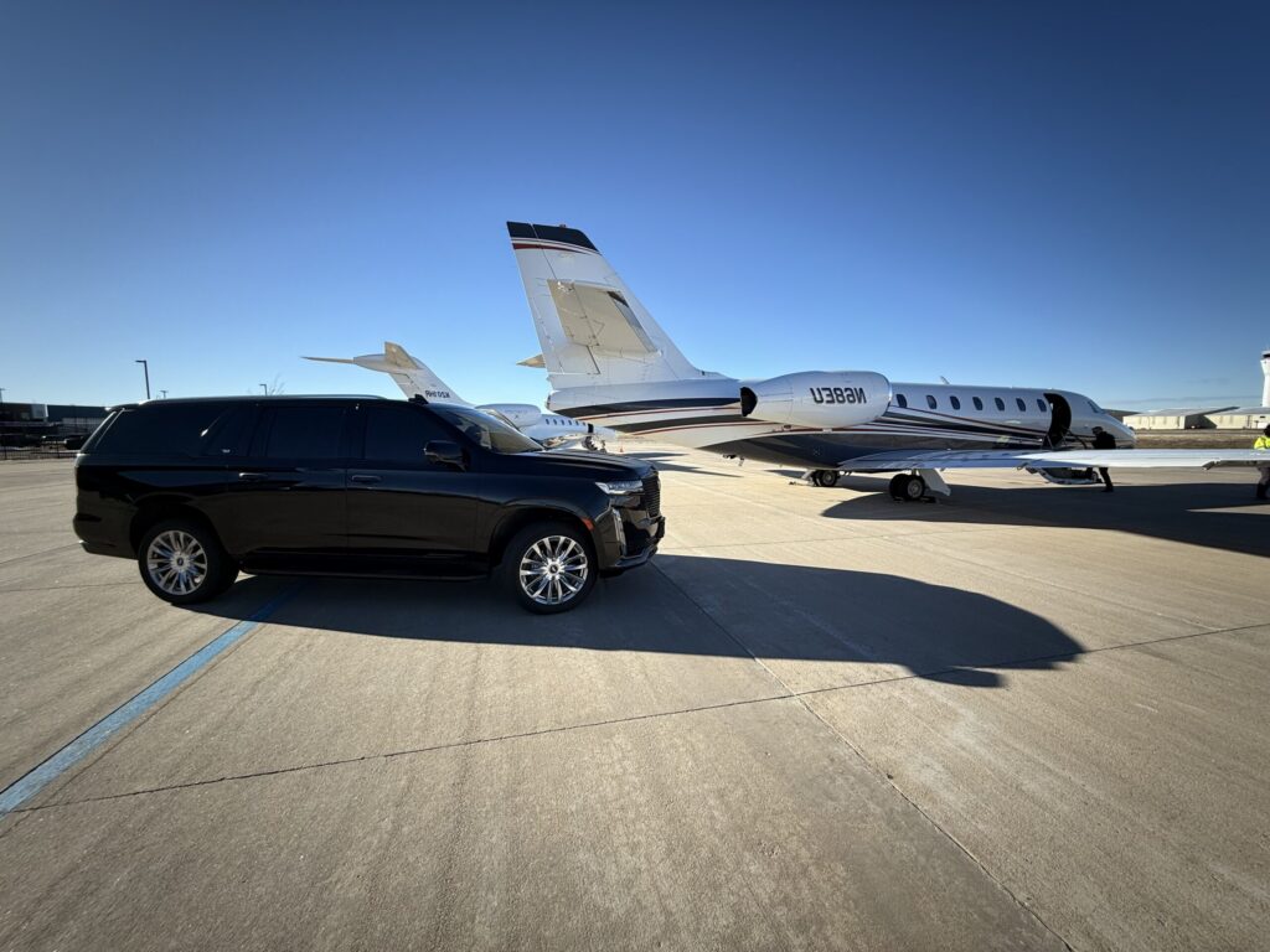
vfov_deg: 85.7
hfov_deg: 102.1
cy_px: 476
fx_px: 514
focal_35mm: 14
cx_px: 635
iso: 50
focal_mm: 2.22
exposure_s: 1/1368
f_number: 2.2
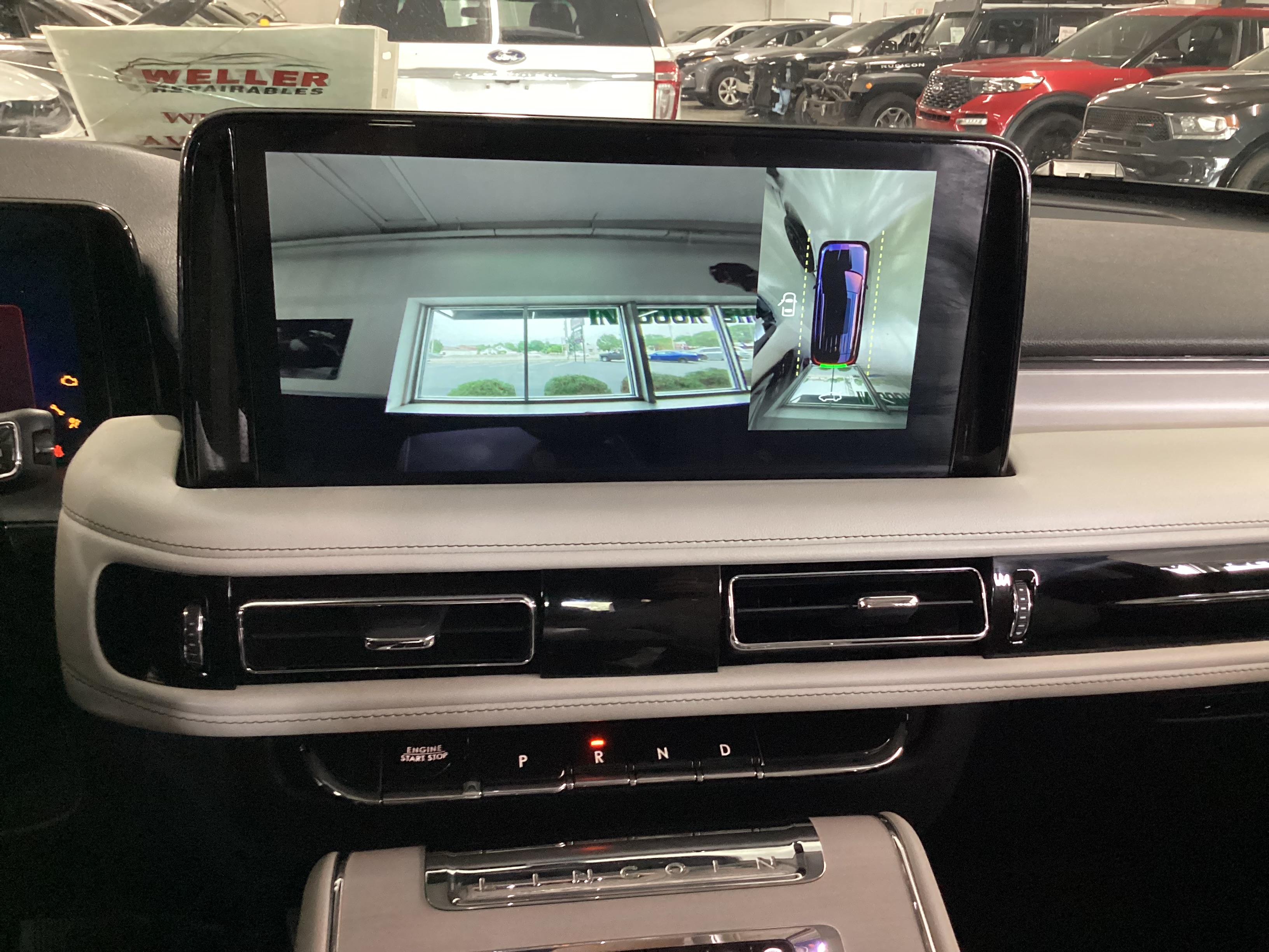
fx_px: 1136
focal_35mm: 31
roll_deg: -1.1
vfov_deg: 45.4
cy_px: 476
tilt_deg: -21.8
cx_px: 634
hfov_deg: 58.4
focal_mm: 3.3
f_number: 2.4
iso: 250
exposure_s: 1/33
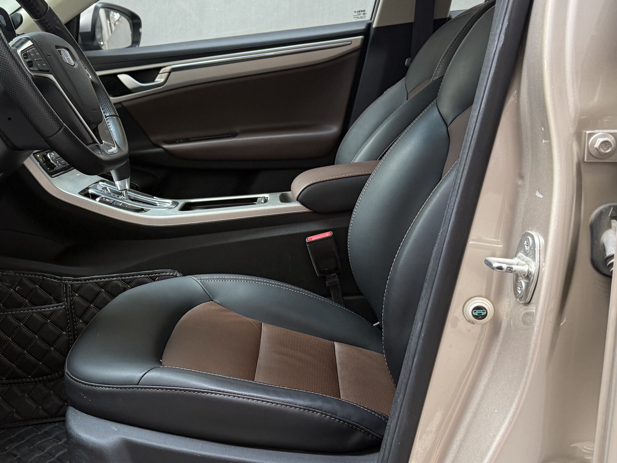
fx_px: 784
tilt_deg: -8.5
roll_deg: +2.4
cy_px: 194
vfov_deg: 32.8
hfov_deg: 42.1
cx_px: 186
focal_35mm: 44
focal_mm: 6.76
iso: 200
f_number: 1.78
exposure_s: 1/63
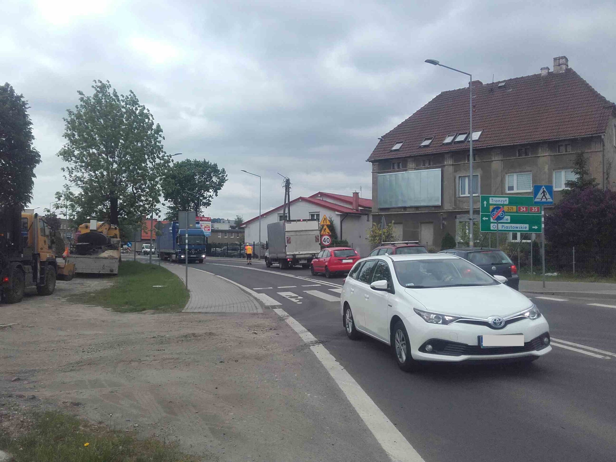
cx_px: 308
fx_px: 552
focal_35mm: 31
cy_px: 231
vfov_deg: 45.4
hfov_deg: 58.4
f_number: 2.2
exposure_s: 1/886
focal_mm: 3.31
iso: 50
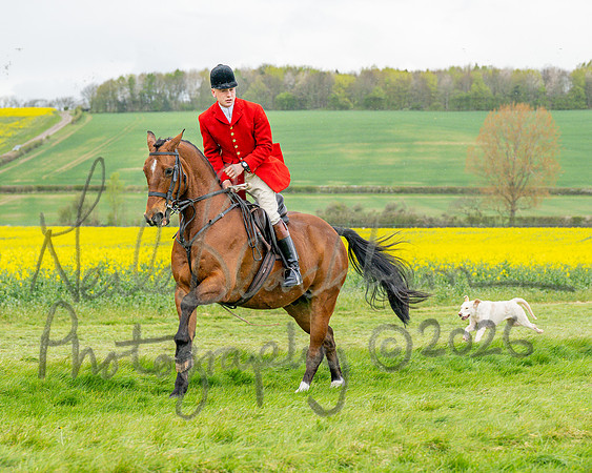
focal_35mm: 139
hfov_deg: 13.9
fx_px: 2428
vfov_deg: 11.1
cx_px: 236
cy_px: 271
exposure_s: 1/1600
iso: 400
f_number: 4
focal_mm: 70
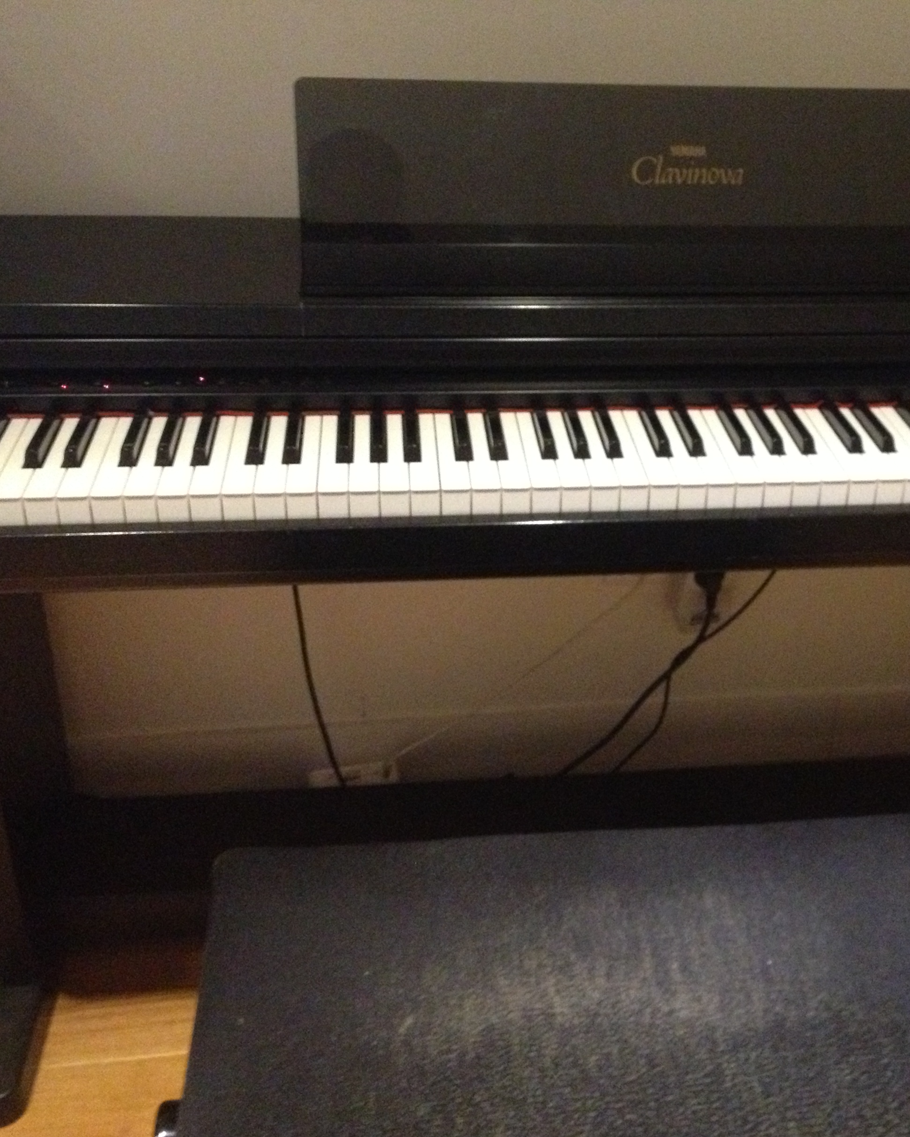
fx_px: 1549
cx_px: 623
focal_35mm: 46
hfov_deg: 32.4
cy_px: 573
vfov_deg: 40.3
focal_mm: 4.28
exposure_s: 1/15
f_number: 2.4
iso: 800
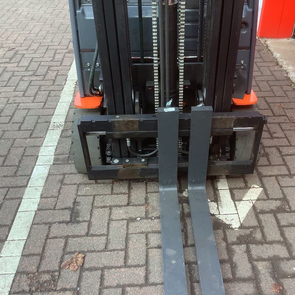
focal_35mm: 37
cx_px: 180
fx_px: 357
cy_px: 148
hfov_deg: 44.6
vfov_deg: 44.9
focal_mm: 3.3
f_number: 2.4
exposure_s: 1/100
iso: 32
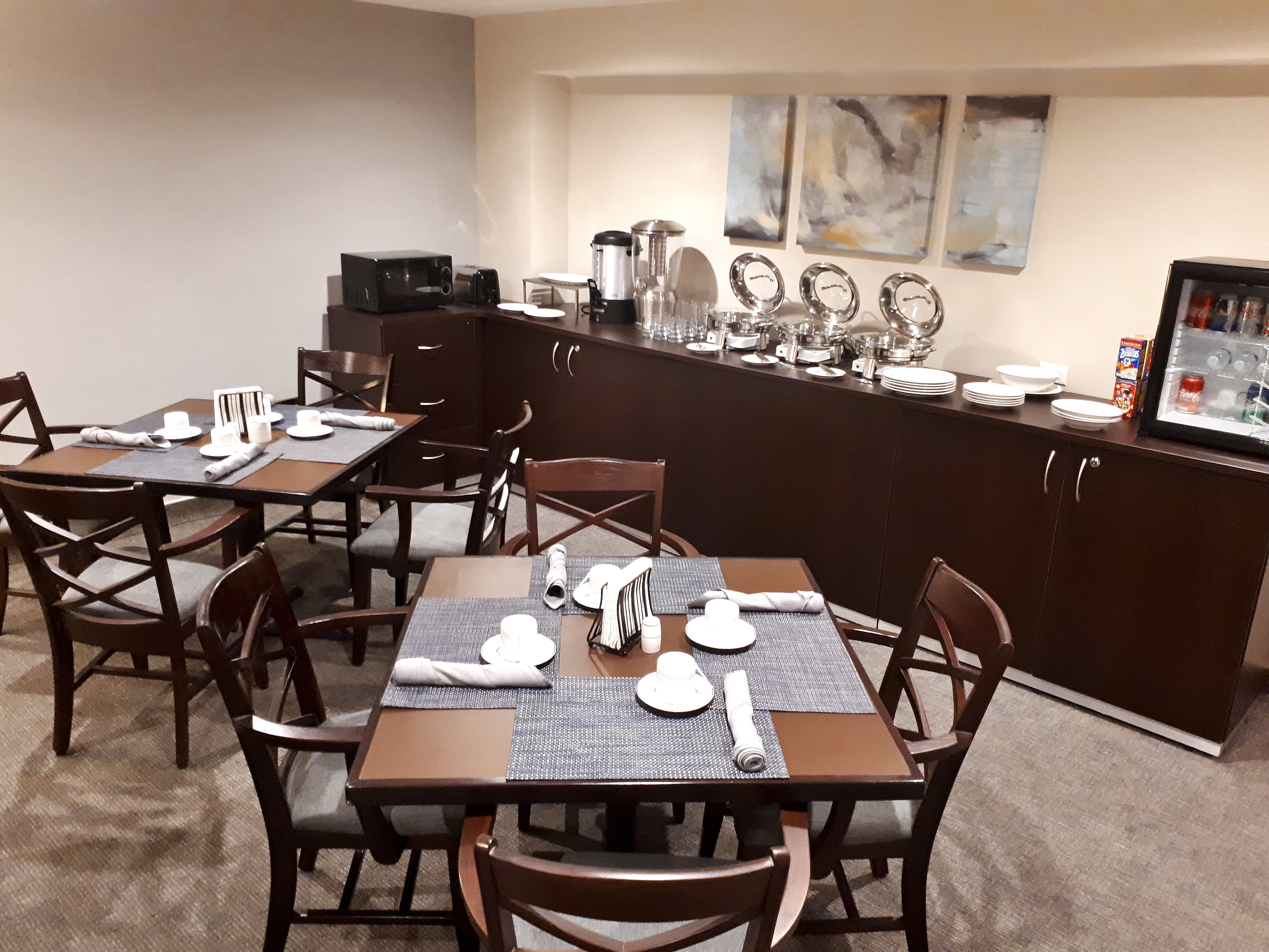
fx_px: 990
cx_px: 634
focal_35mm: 27
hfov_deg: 65.3
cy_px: 476
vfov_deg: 51.4
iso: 400
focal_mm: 3.6
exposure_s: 1/15
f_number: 1.9
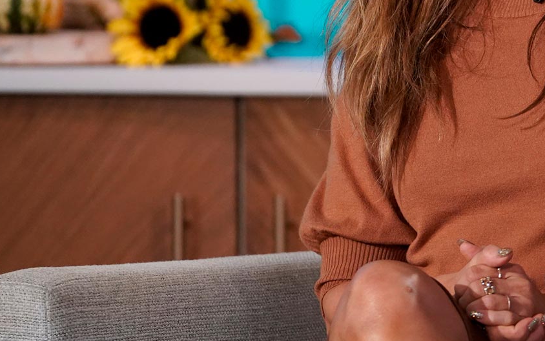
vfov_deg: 1.9
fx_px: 10043
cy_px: 33
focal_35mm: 676
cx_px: 513
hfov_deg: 3.1
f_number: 4
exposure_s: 1/200
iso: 3200
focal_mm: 280
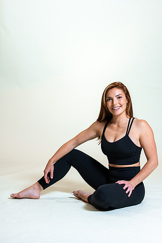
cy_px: 122
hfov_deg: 16.1
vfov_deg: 23.9
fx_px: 574
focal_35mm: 85
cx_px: 81
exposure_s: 1/160
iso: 320
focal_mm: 85
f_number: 4.5
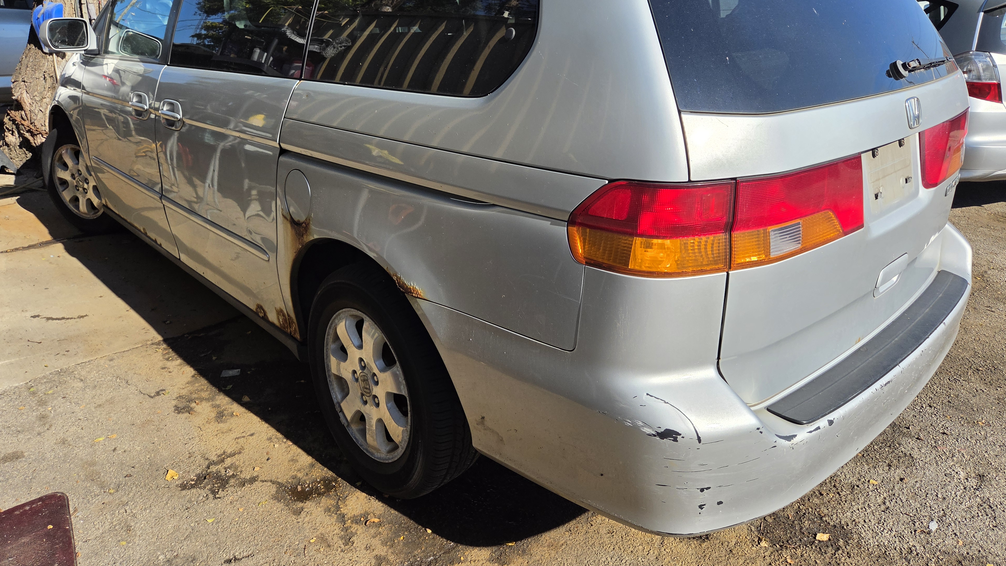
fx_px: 694
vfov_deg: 43.7
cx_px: 511
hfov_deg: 71.9
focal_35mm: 26
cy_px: 185
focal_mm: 5.4
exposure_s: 1/5860
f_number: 1.8
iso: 80
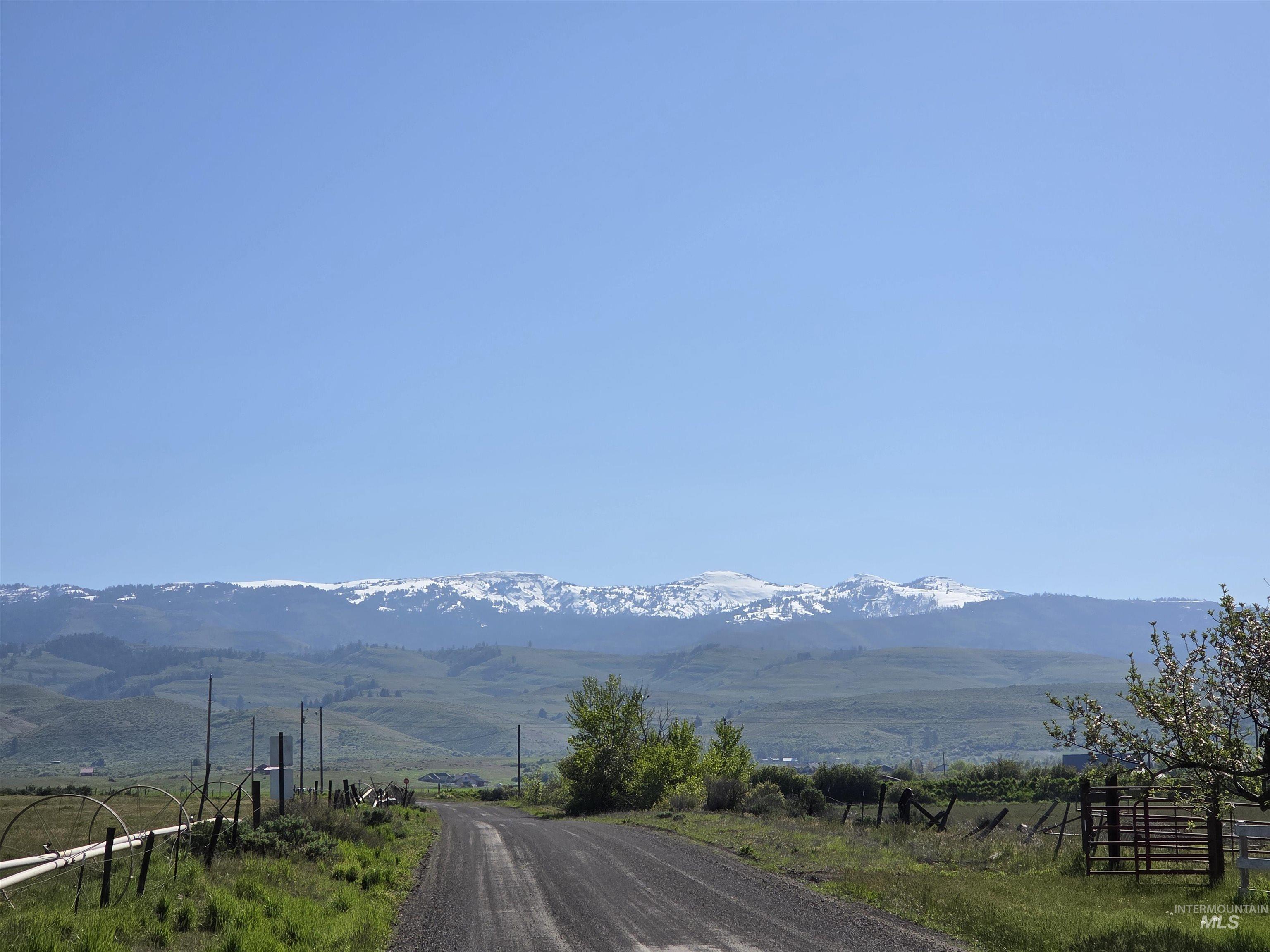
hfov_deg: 28.2
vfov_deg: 21.3
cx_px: 635
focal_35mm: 69
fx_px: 2531
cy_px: 476
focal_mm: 7
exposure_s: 1/2835
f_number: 2.4
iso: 25
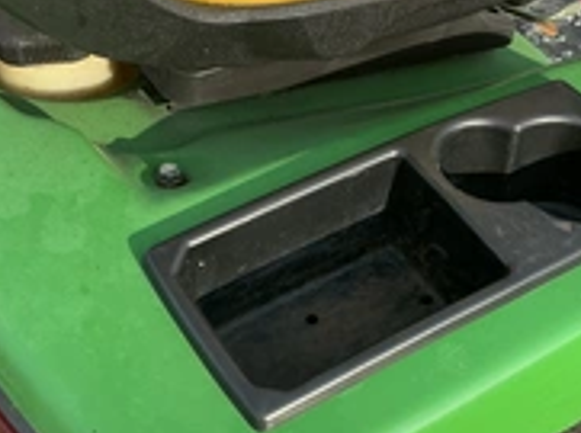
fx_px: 1039
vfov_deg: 23.6
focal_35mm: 62
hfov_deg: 30.9
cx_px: 408
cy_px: 234
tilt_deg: -46.6
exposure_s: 1/606
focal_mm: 3
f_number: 1.8
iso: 25
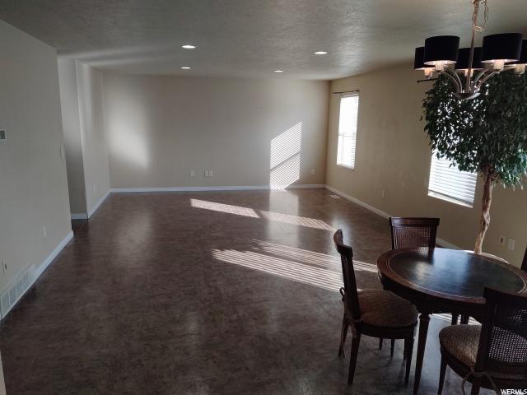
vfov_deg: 51.4
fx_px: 411
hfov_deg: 65.3
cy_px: 198
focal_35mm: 27
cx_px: 264
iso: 100
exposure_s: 1/470
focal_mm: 4.75
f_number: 1.7
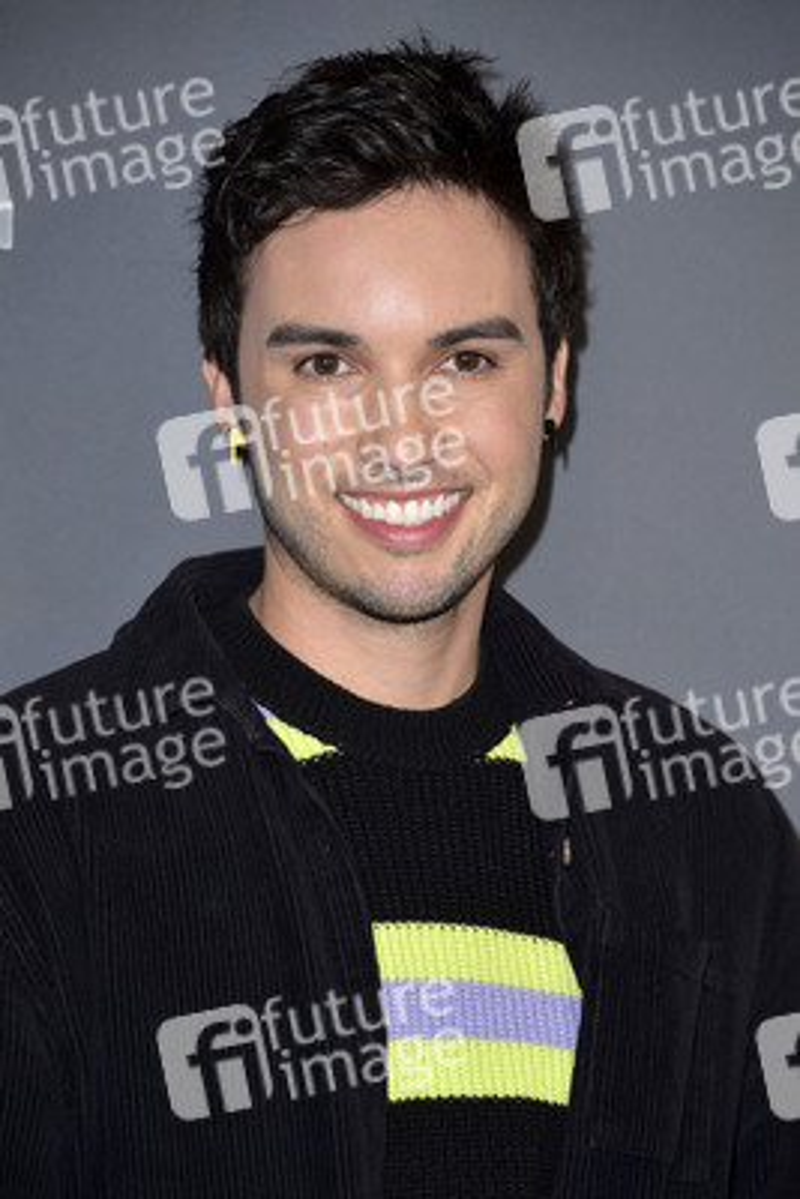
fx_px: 6660
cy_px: 600
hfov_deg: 6.9
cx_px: 400
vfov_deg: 10.3
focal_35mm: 200
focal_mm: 200
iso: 400
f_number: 6.3
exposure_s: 1/250
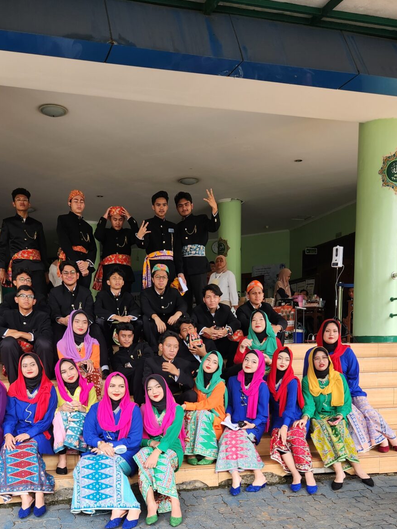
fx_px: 581
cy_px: 422
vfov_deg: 46.4
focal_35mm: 38
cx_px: 188
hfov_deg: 37.7
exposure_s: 1/180
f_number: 1.8
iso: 32
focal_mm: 5.4
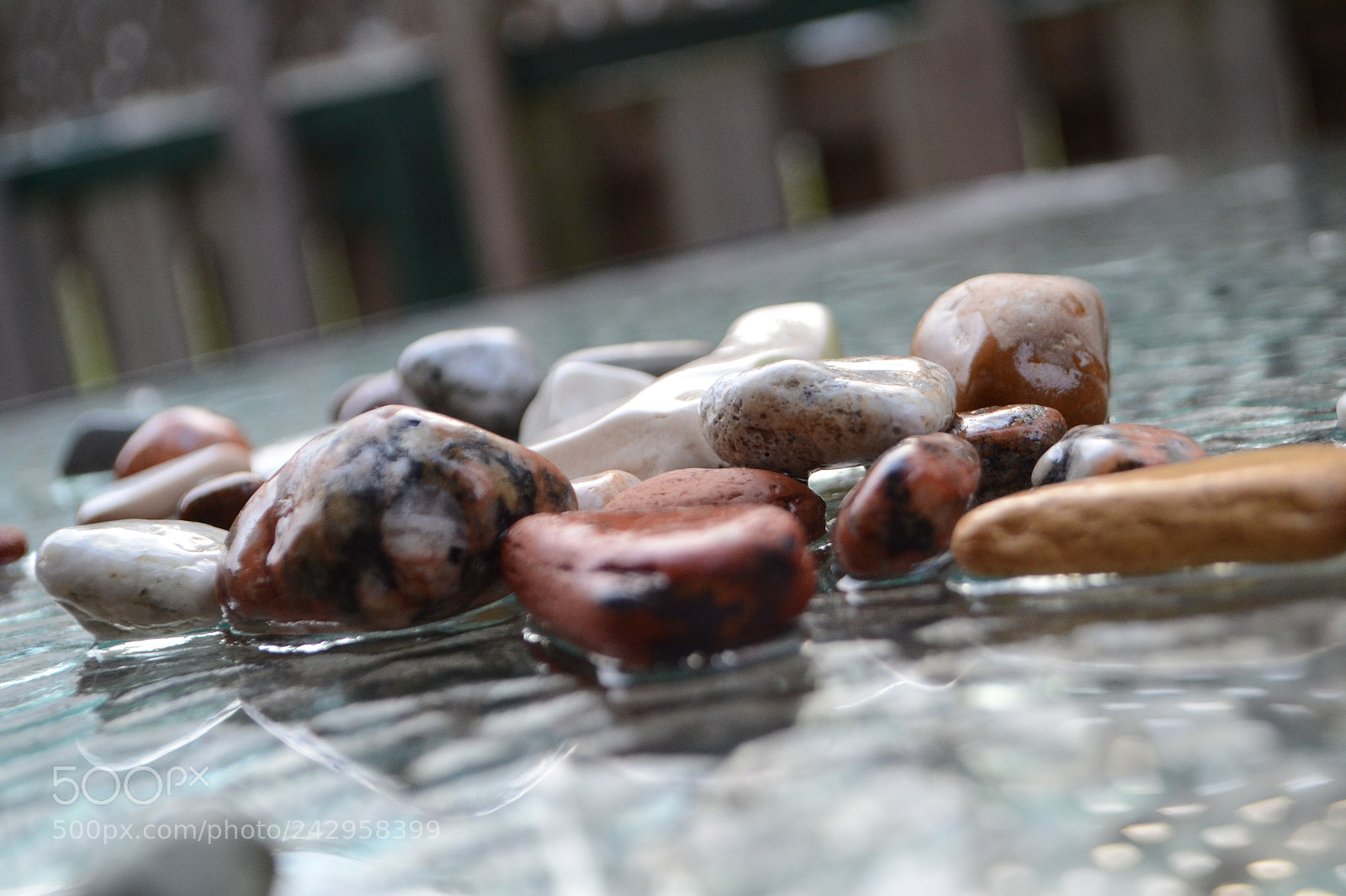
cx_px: 673
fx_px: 2018
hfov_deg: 36.9
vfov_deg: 25.0
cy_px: 448
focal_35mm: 54
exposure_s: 1/80
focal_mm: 36
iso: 800
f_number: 5
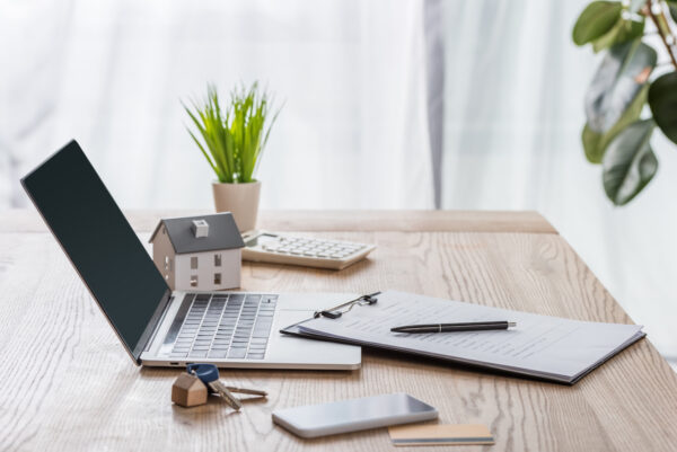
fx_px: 1788
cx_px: 338
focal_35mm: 95
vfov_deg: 14.4
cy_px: 226
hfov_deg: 21.4
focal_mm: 95
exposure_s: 1/200
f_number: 7.1
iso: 160
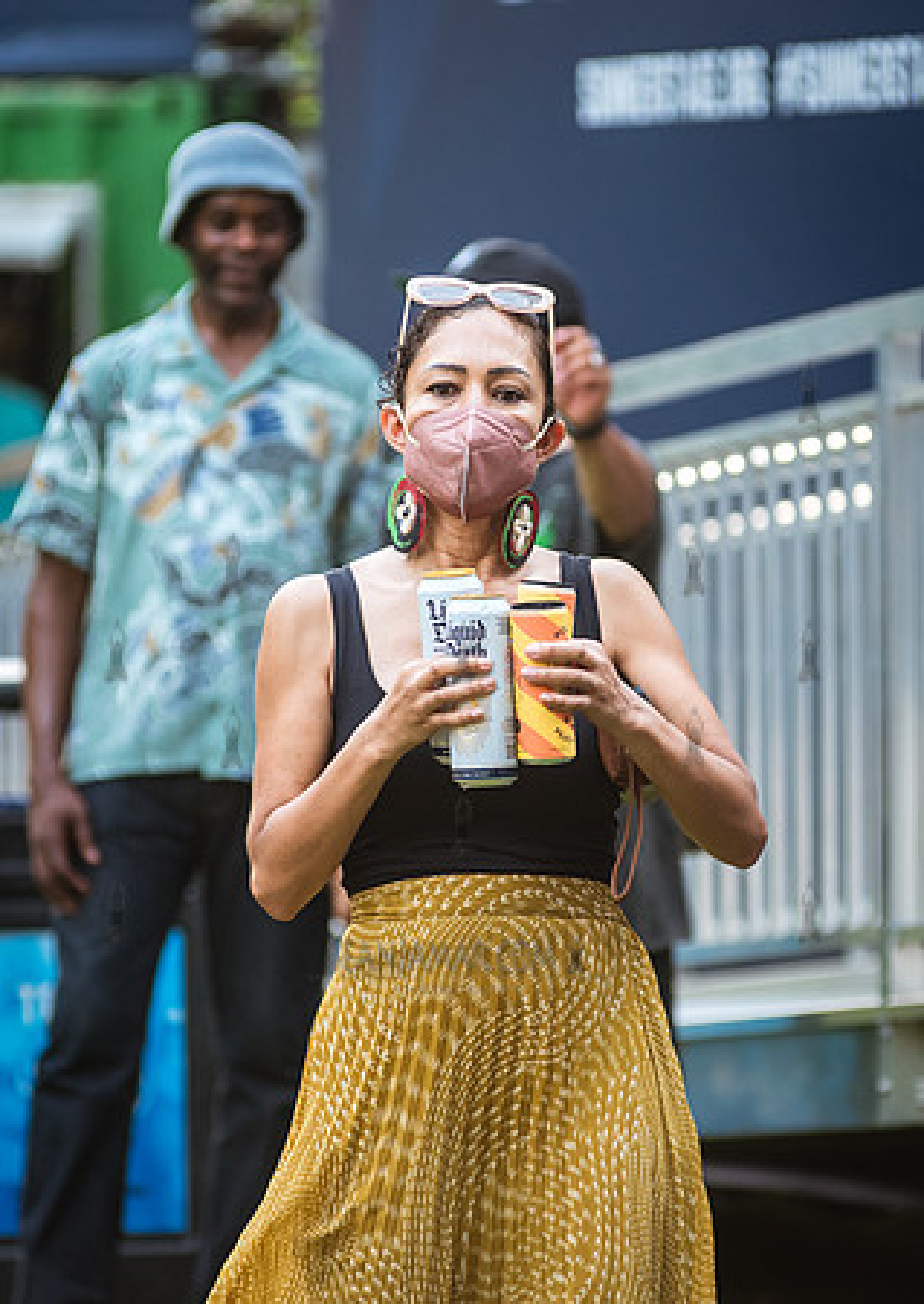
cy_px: 652
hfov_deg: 4.9
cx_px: 528
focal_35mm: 294
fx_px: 10856
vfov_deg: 6.9
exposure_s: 1/400
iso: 1000
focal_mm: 200
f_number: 4
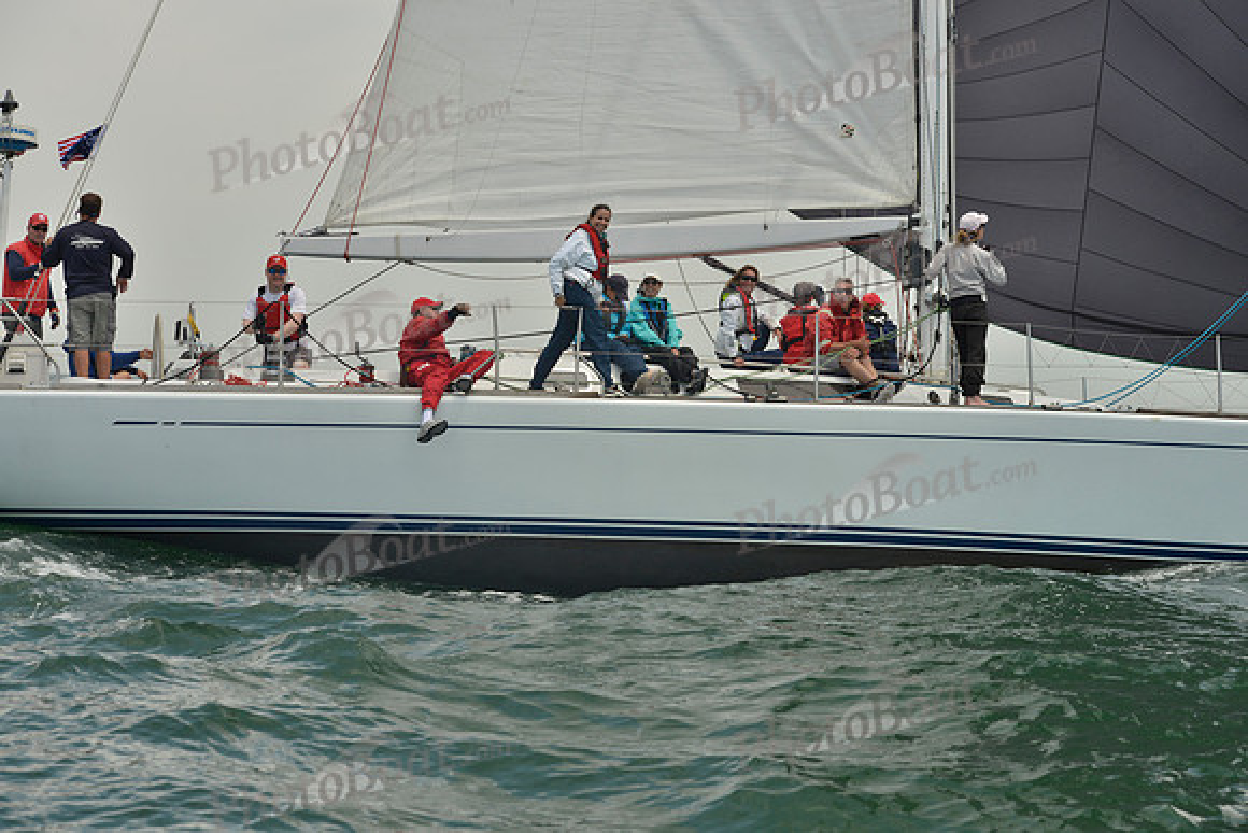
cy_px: 416
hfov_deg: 27.0
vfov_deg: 18.2
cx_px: 624
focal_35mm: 75
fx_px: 2600
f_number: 8
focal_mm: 75
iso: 280
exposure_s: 1/1250
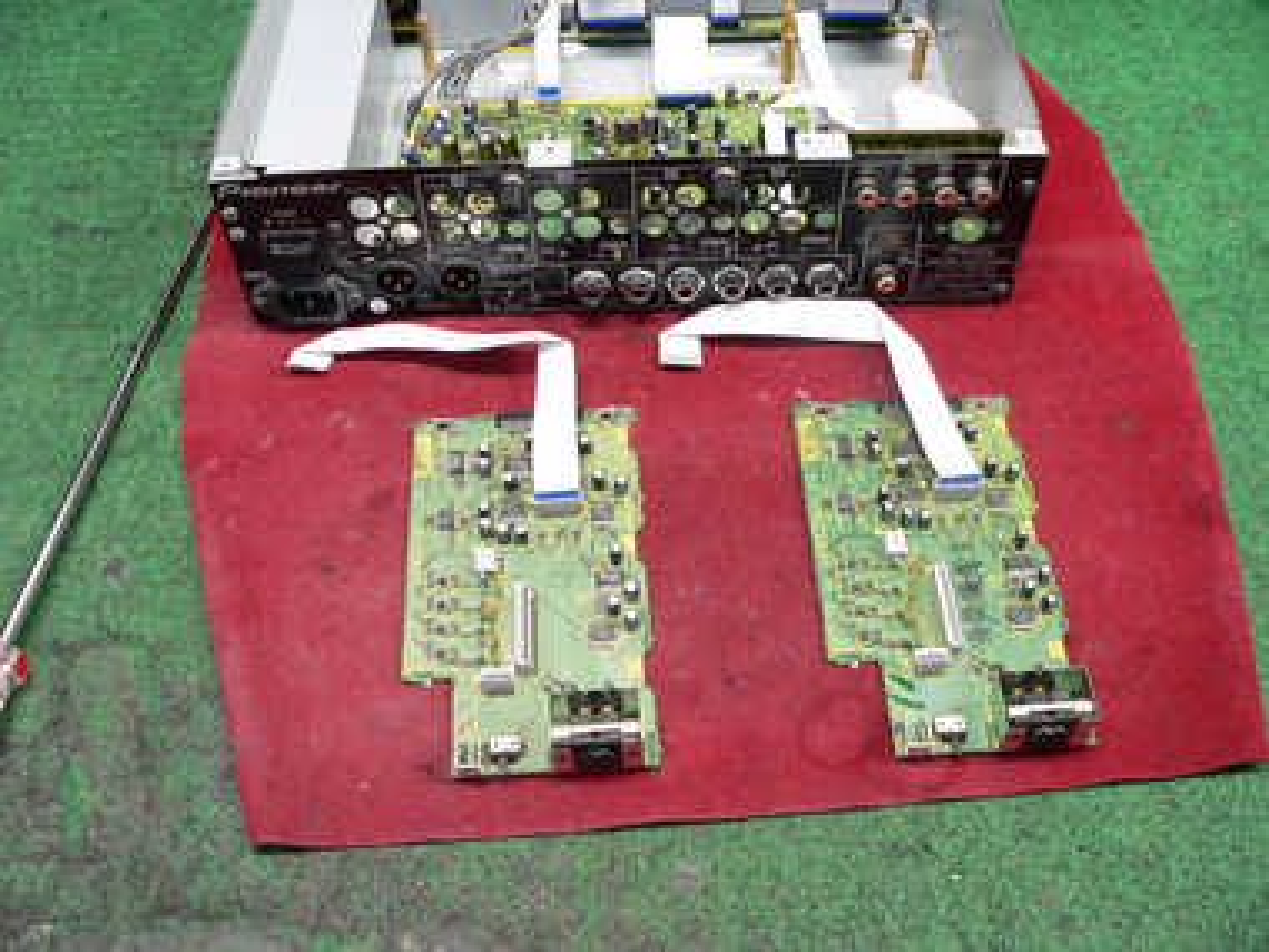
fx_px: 1320
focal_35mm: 36
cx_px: 634
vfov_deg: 39.7
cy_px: 476
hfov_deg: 51.4
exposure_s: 1/15
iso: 200
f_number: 2.8
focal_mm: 6
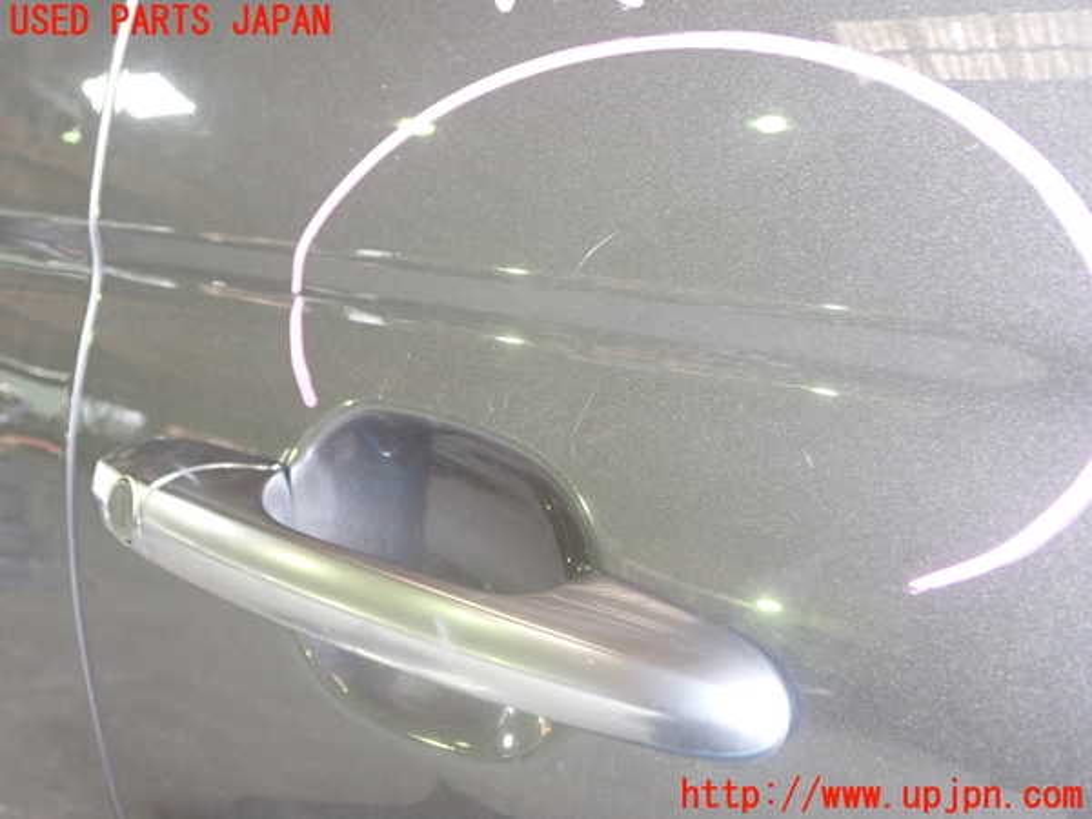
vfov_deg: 44.2
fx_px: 1009
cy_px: 410
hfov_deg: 56.8
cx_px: 546
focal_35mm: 32
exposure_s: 1/30
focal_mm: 5.79
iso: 640
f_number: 2.4
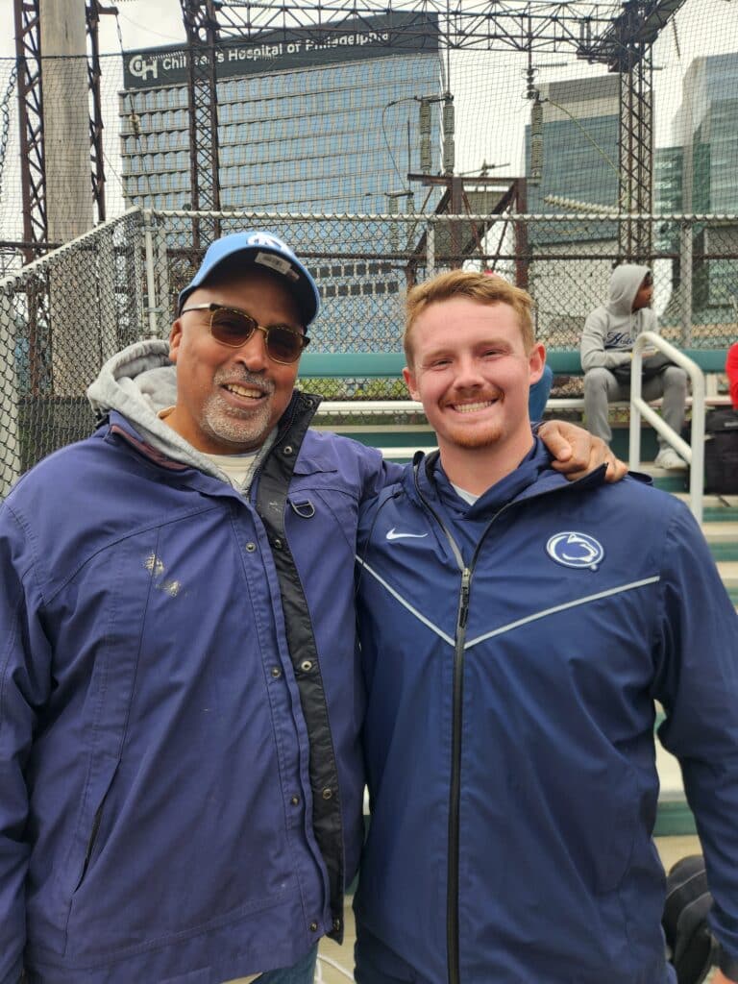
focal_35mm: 23
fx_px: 654
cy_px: 492
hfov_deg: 58.9
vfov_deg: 73.9
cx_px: 369
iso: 20
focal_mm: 5.4
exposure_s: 1/318
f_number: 1.8
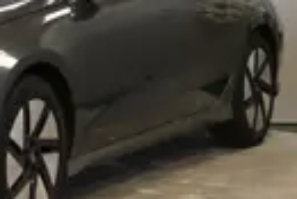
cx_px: 5
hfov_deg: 11.5
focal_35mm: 177
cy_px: -18
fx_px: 1462
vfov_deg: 7.7
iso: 2000
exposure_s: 1/160
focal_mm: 48
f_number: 4.5
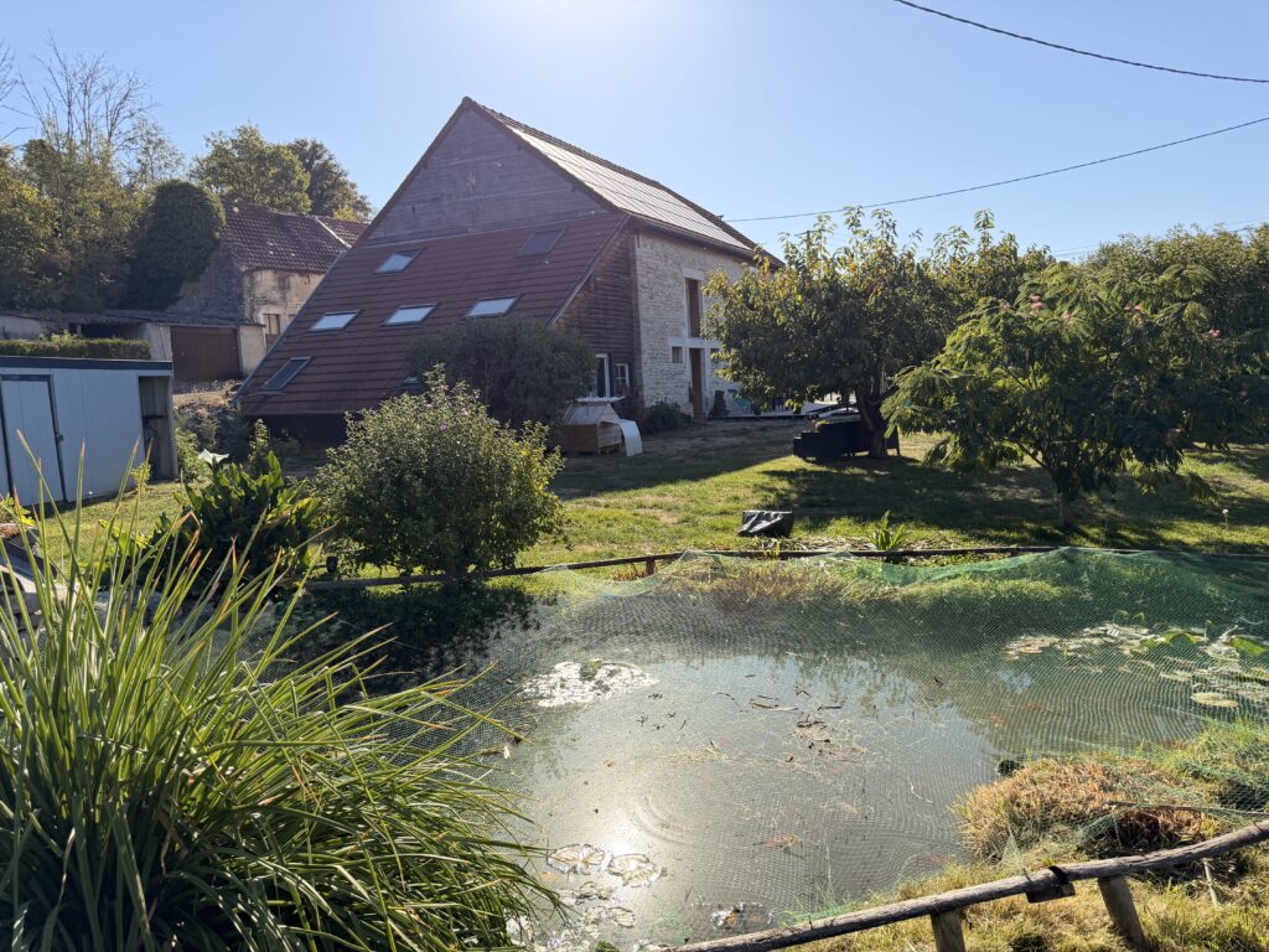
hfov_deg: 71.6
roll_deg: +3.6
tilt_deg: -4.0
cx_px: 634
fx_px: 880
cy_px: 476
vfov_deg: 56.8
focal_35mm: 24
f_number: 1.78
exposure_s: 1/4405
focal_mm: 6.76
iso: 100
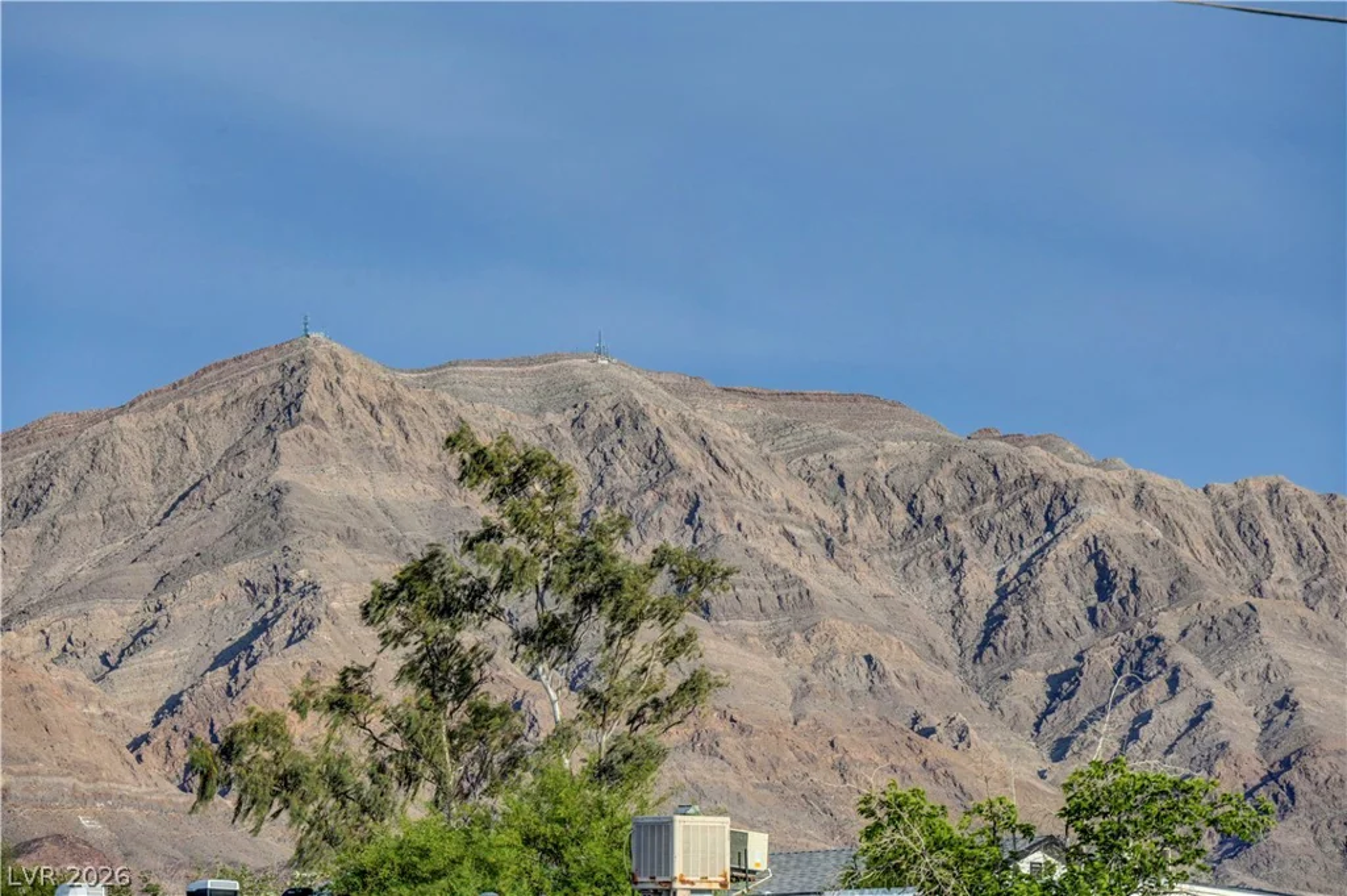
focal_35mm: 140
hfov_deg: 14.7
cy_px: 448
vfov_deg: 9.8
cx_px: 674
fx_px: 5234
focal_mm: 140
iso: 800
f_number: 8
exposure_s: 1/2000
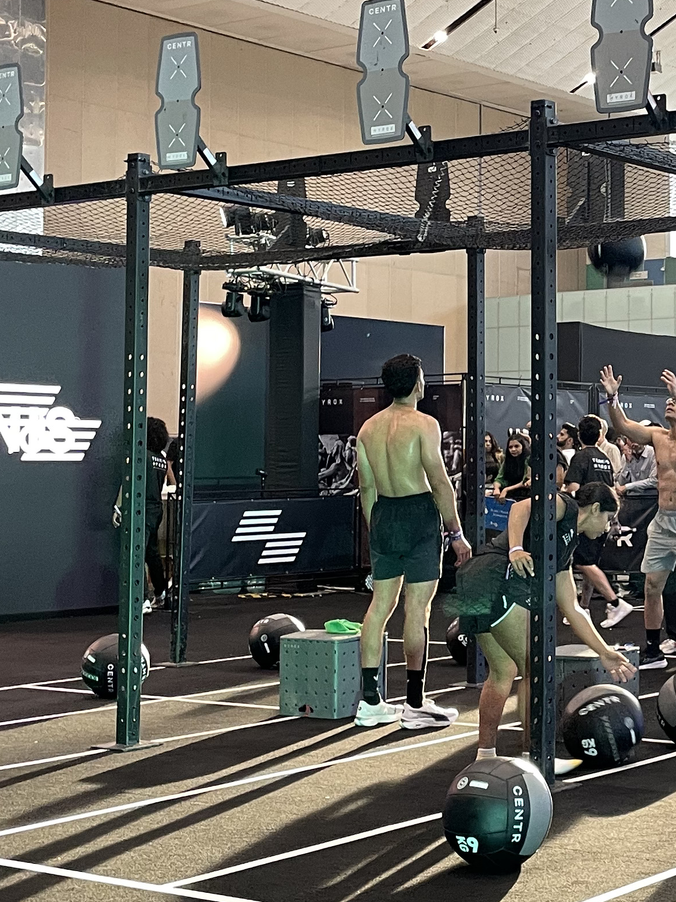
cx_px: 754
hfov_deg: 20.8
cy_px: 388
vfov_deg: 28.9
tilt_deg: +3.6
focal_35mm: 67
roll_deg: +0.1
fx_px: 1745
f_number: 1.6
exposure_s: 1/60
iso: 125
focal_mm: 4.2
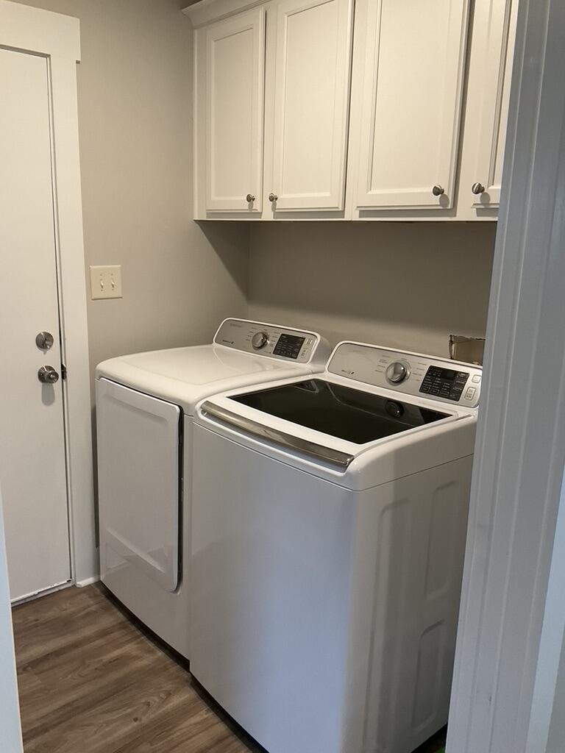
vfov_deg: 61.7
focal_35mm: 29
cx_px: 282
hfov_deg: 48.2
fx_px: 631
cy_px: 376
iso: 80
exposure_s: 1/60
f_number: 1.8
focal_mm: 3
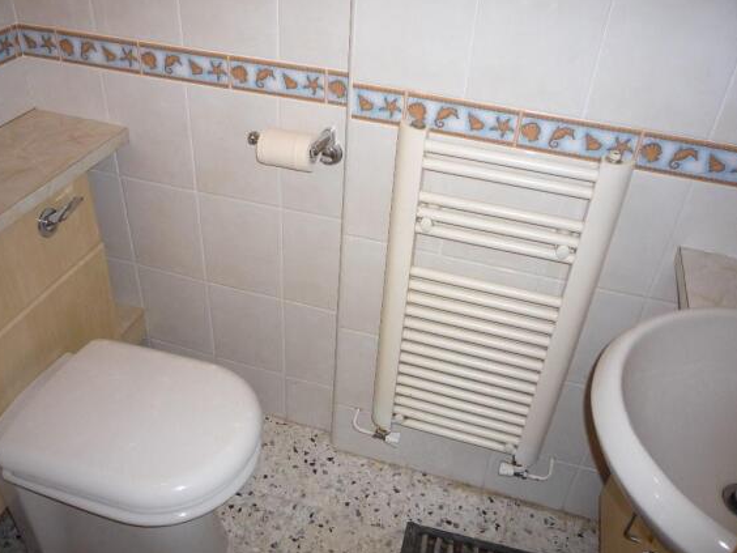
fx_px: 660
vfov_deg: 45.4
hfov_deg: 58.3
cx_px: 364
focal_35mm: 31
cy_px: 279
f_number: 3.3
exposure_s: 1/30
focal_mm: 5.2
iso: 100
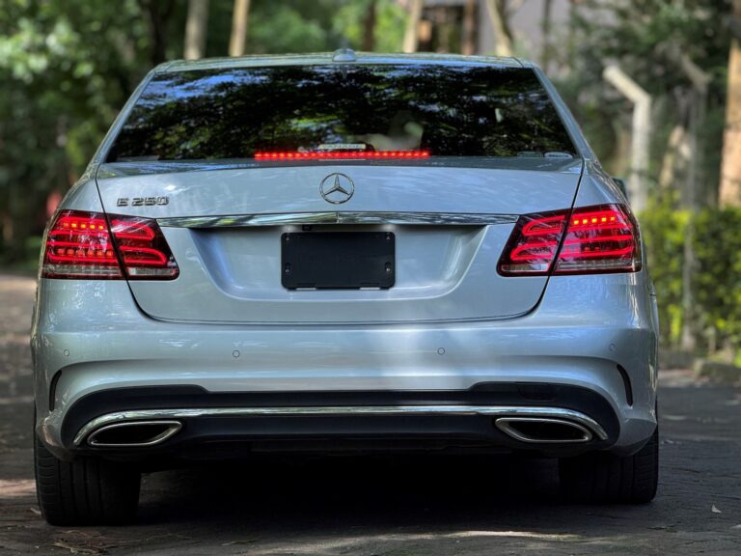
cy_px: 278
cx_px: 370
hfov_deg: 16.4
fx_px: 2569
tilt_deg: -1.6
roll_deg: -2.4
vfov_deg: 12.3
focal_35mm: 120
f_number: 2.8
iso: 50
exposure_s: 1/100
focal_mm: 15.66
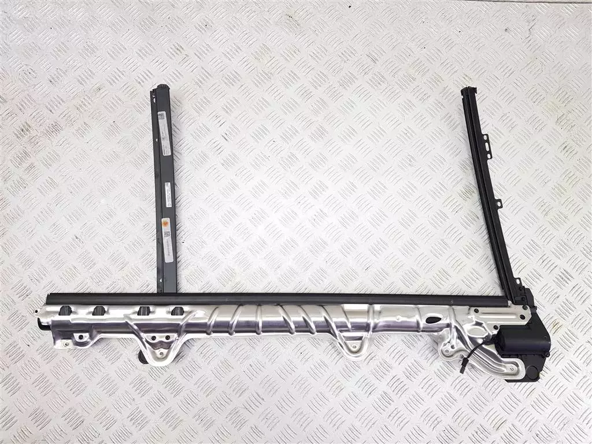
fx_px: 445
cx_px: 296
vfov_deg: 53.1
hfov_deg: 67.3
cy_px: 222
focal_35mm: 26
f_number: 1.7
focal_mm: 4.2
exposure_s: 1/50
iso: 50
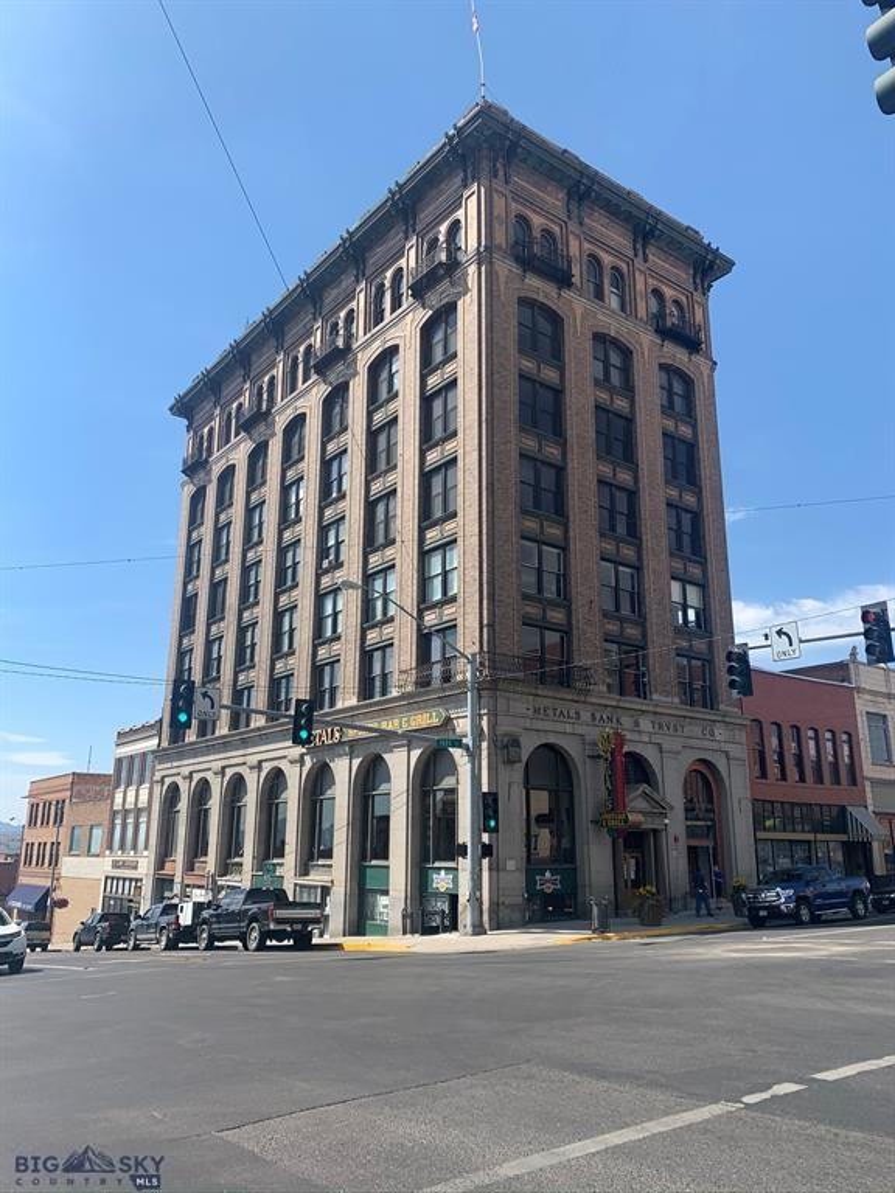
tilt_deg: +17.9
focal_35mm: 26
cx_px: 448
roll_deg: -0.5
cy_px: 596
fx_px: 896
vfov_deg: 67.3
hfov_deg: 53.1
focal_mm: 4.25
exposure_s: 1/1992
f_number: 1.8
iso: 25
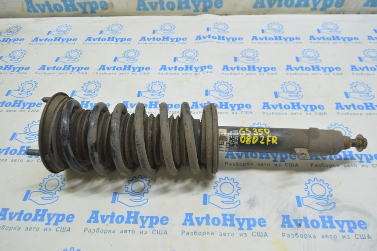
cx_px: 188
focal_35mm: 27
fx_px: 283
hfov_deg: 67.4
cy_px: 126
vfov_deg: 47.9
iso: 400
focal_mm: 18
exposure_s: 1/20
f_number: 5.6
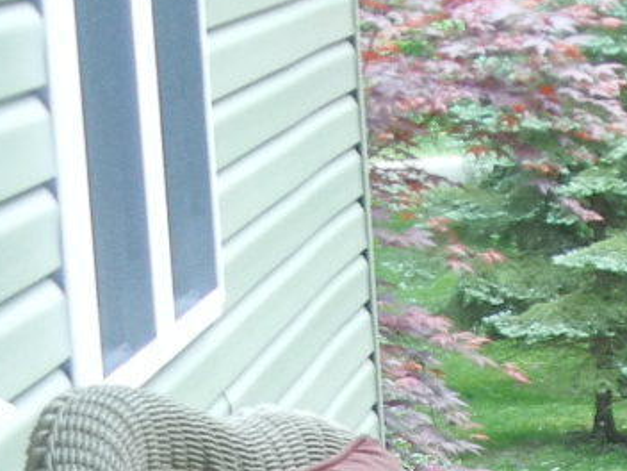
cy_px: 1001
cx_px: 957
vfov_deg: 6.3
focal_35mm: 227
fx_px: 4112
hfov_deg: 8.5
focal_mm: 7.1
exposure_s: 1/57.4
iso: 160
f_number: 3.7
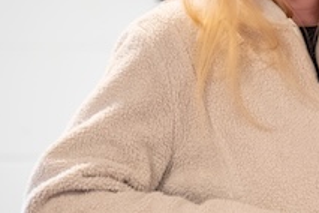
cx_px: 884
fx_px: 5104
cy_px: 115
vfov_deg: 2.4
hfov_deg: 3.5
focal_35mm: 576
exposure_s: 1/125
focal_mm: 102
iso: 800
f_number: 3.2
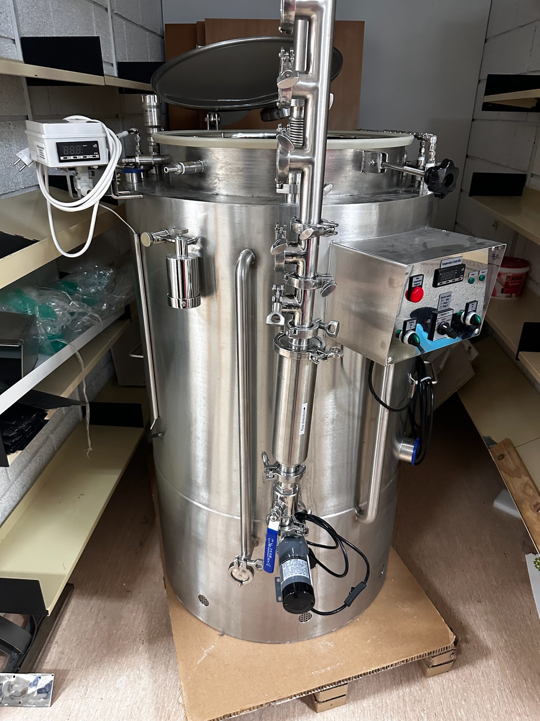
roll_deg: -1.1
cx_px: 270
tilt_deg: -24.7
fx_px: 499
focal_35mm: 24
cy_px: 360
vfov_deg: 71.6
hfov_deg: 56.8
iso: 500
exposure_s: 1/50
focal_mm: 6.86
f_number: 1.78
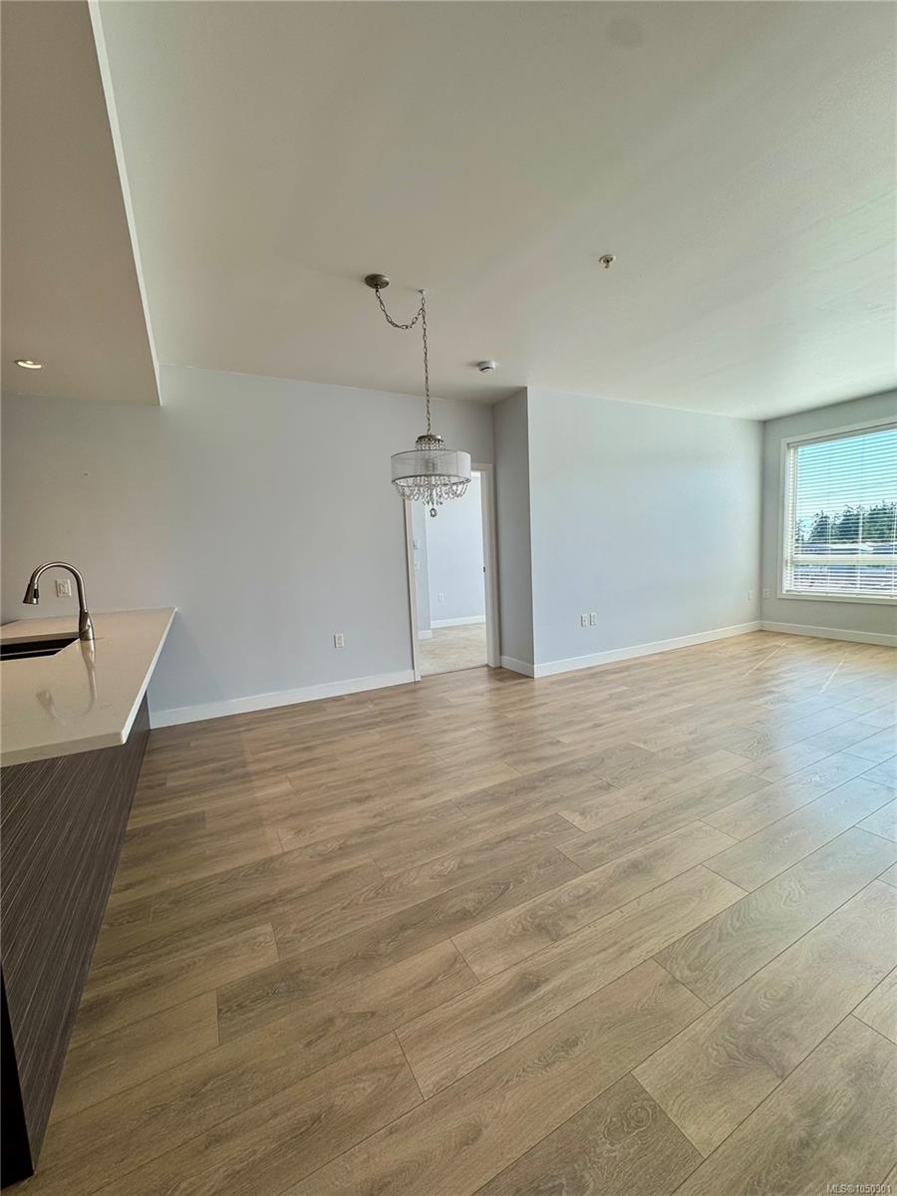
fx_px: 484
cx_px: 448
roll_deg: +2.8
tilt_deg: -3.4
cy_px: 598
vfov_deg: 102.1
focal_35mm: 14
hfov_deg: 85.7
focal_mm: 2.22
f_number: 2.2
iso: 40
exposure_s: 1/163
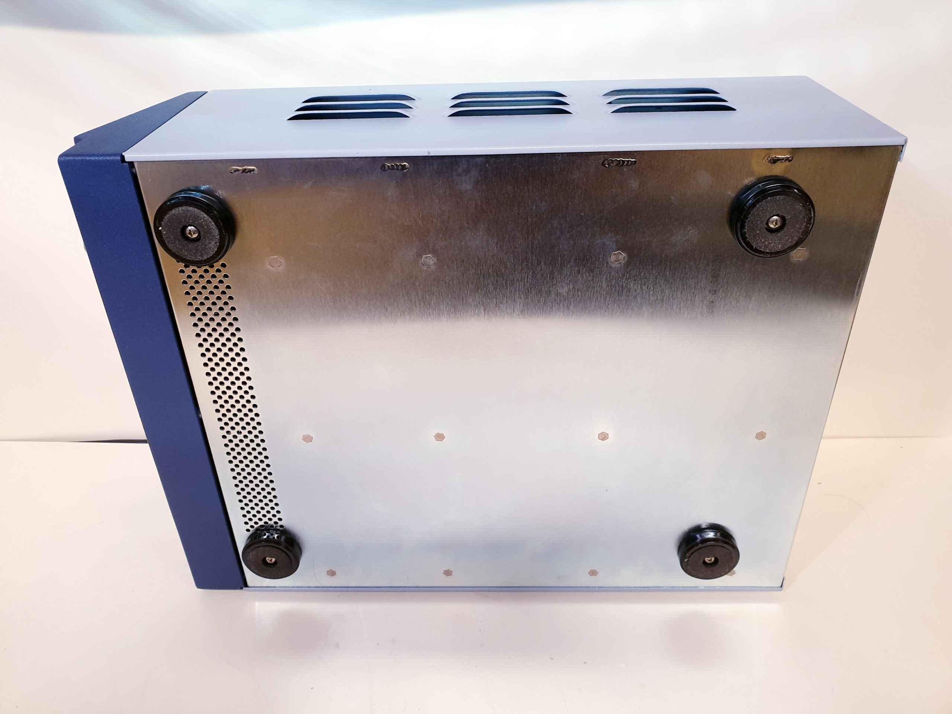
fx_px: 715
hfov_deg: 67.3
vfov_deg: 53.1
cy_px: 357
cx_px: 476
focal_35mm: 26
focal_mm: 4.3
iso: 250
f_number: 2.4
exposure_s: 1/50
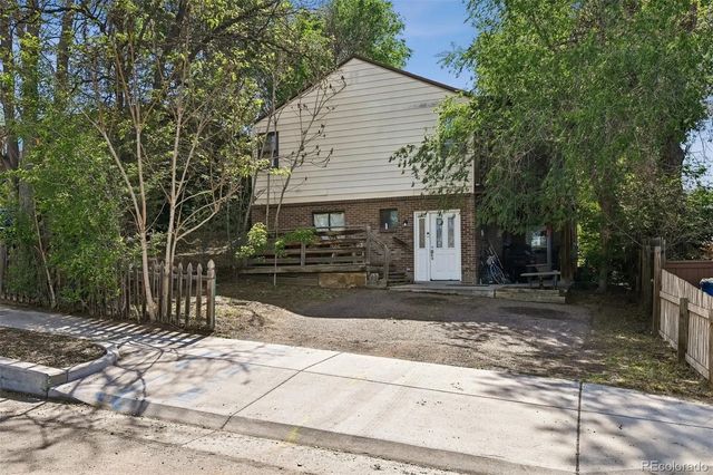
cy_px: 238
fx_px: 515
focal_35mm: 26
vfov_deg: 49.5
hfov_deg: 69.4
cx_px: 356
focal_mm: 26
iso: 400
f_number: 10
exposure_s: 1/400
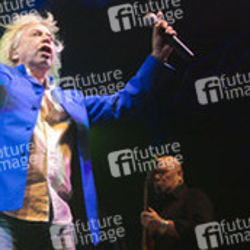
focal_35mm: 60
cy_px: 124
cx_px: -39
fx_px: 490
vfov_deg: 28.6
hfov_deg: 26.0
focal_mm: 27
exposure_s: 1/400
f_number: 5.6
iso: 1600
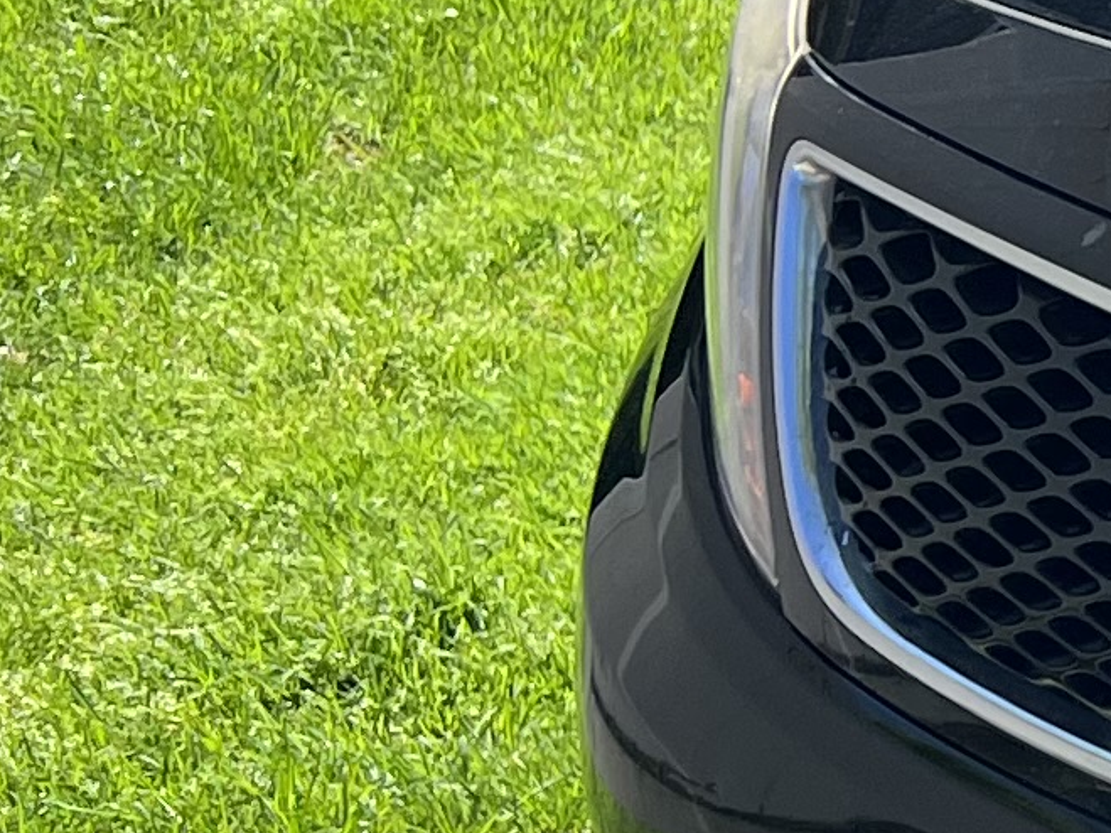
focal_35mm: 159
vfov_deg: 9.3
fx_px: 5102
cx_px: 3198
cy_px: 130
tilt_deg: -17.3
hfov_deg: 9.8
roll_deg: -0.1
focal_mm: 5.7
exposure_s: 1/1377
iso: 50
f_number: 1.5
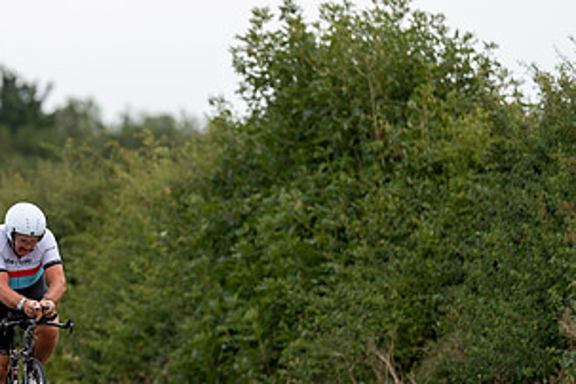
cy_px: 254
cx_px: 27
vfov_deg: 3.6
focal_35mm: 383
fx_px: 6128
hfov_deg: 5.4
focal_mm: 200
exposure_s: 1/800
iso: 1000
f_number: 3.2
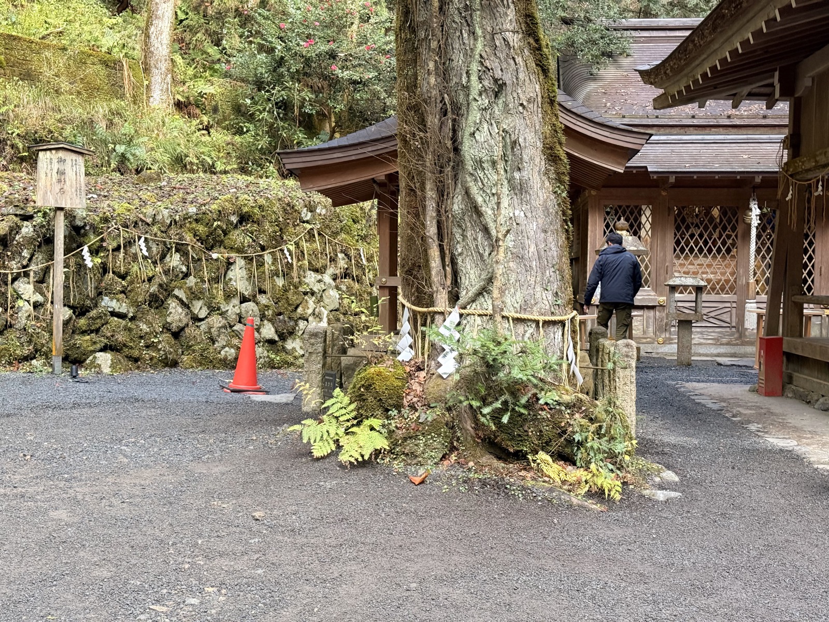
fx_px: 1150
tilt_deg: -2.1
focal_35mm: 48
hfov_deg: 39.7
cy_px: 311
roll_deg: +0.4
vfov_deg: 30.3
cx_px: 414
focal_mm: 6.76
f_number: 1.78
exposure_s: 1/186
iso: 125
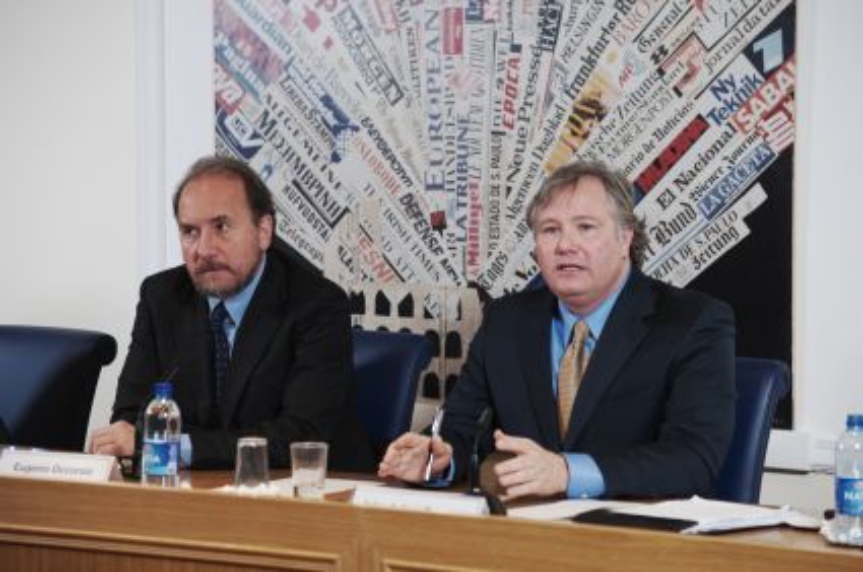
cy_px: 286
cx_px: 432
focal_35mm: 125
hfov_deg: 16.4
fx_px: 2992
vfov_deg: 10.9
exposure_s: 1/60
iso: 1600
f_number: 5.6
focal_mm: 125
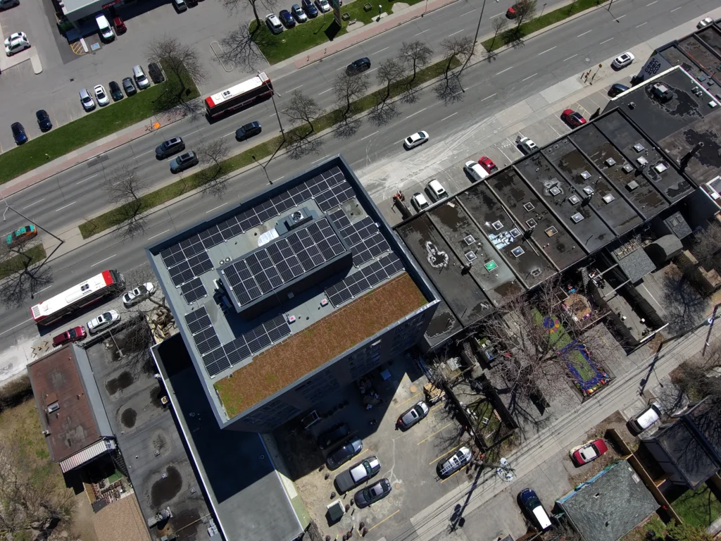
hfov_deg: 79.0
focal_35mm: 21
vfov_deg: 63.4
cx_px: 360
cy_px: 270
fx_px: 437
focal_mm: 3.7
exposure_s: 1/1736
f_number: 2.8
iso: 101
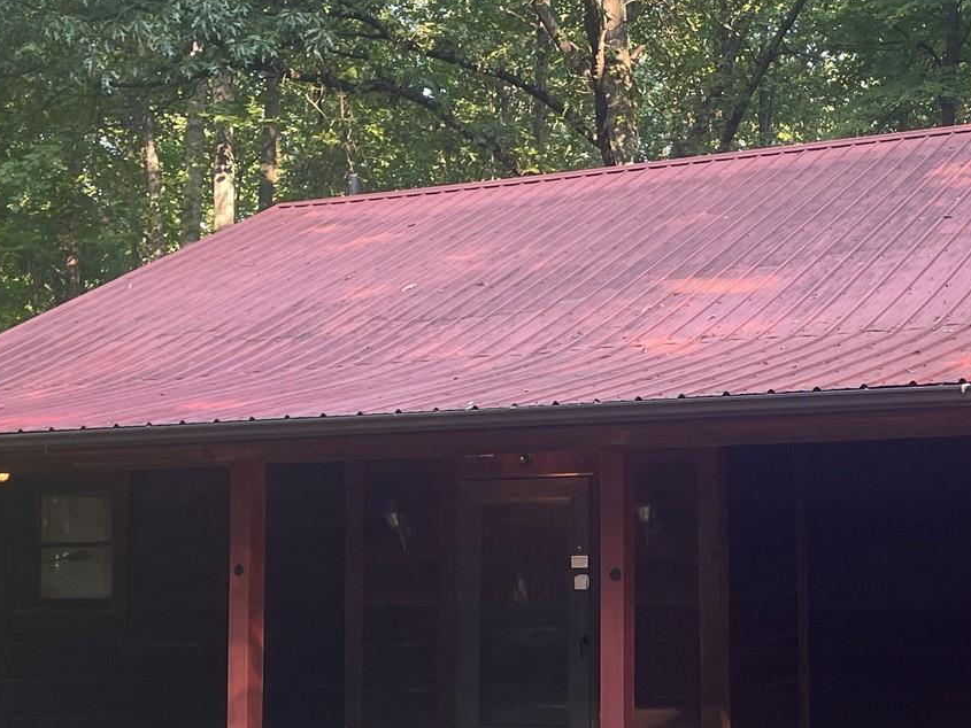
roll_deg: +1.1
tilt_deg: +4.8
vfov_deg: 23.2
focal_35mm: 63
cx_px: 703
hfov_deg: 30.3
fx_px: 1767
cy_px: 463
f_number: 1.6
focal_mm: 4.2
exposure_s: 1/121
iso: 80
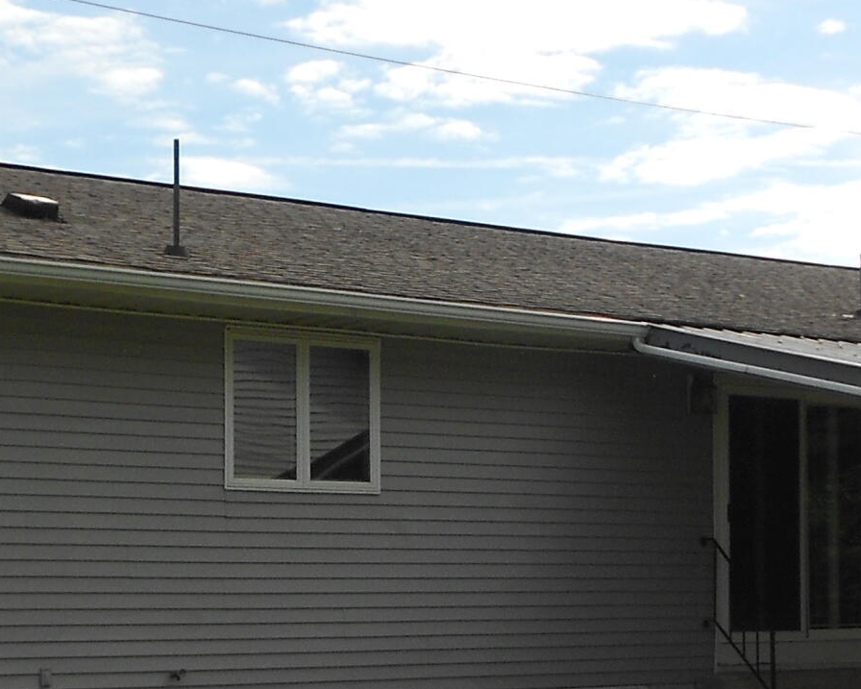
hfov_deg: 22.5
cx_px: 368
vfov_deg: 18.0
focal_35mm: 85
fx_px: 2166
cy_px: 514
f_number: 3.2
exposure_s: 1/1000
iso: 80
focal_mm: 4.6
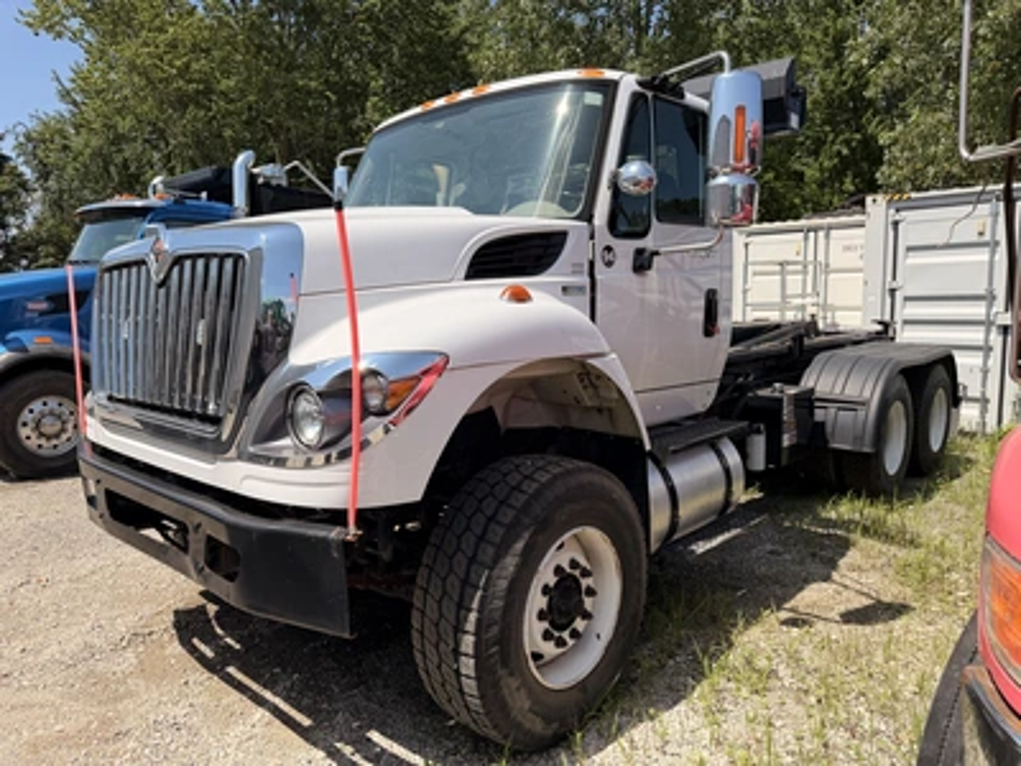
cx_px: 510
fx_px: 708
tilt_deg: -6.8
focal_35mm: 24
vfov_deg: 56.8
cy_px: 383
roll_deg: +2.5
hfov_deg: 71.6
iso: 100
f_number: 1.78
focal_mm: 6.76
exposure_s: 1/6173
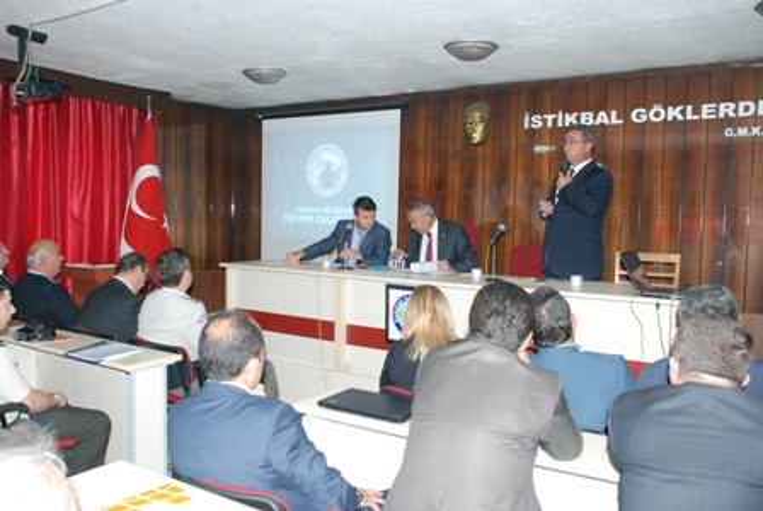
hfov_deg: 61.9
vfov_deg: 43.7
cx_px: 382
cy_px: 256
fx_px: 637
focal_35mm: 30
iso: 1000
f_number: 5
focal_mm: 20
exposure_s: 1/60
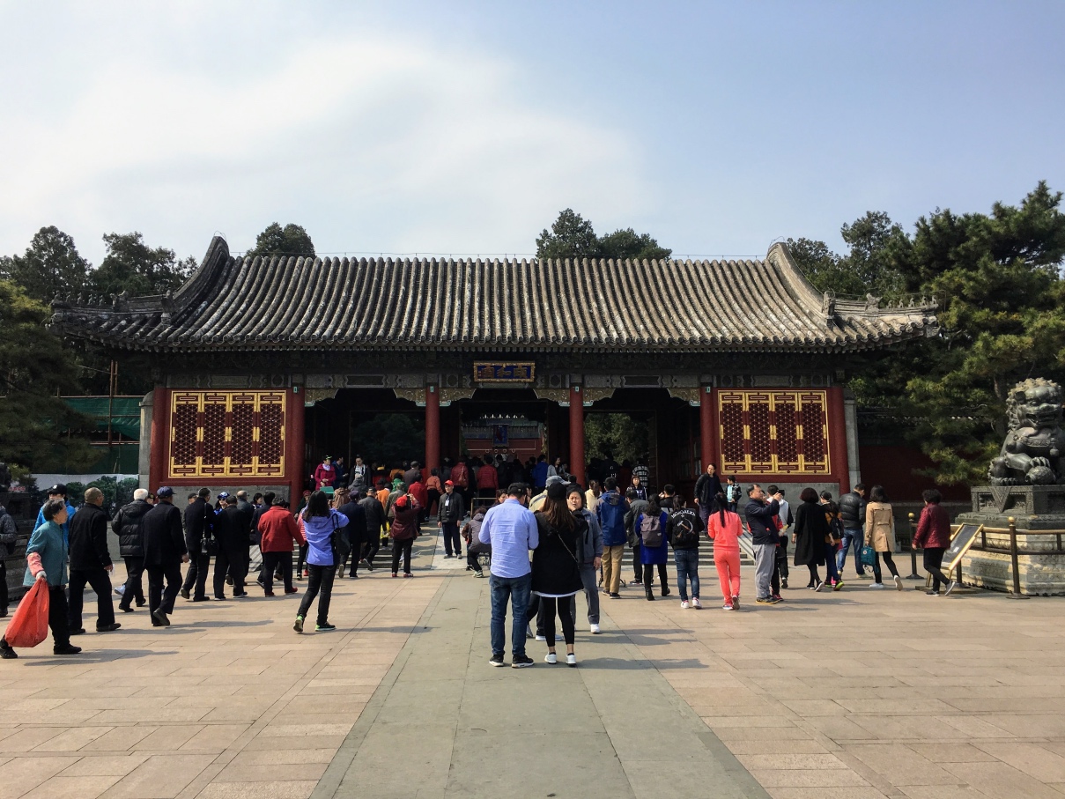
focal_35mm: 29
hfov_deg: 61.7
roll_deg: +1.1
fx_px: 892
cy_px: 400
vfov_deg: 48.2
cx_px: 532
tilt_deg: +7.1
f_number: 2.2
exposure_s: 1/2331
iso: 25
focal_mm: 4.15
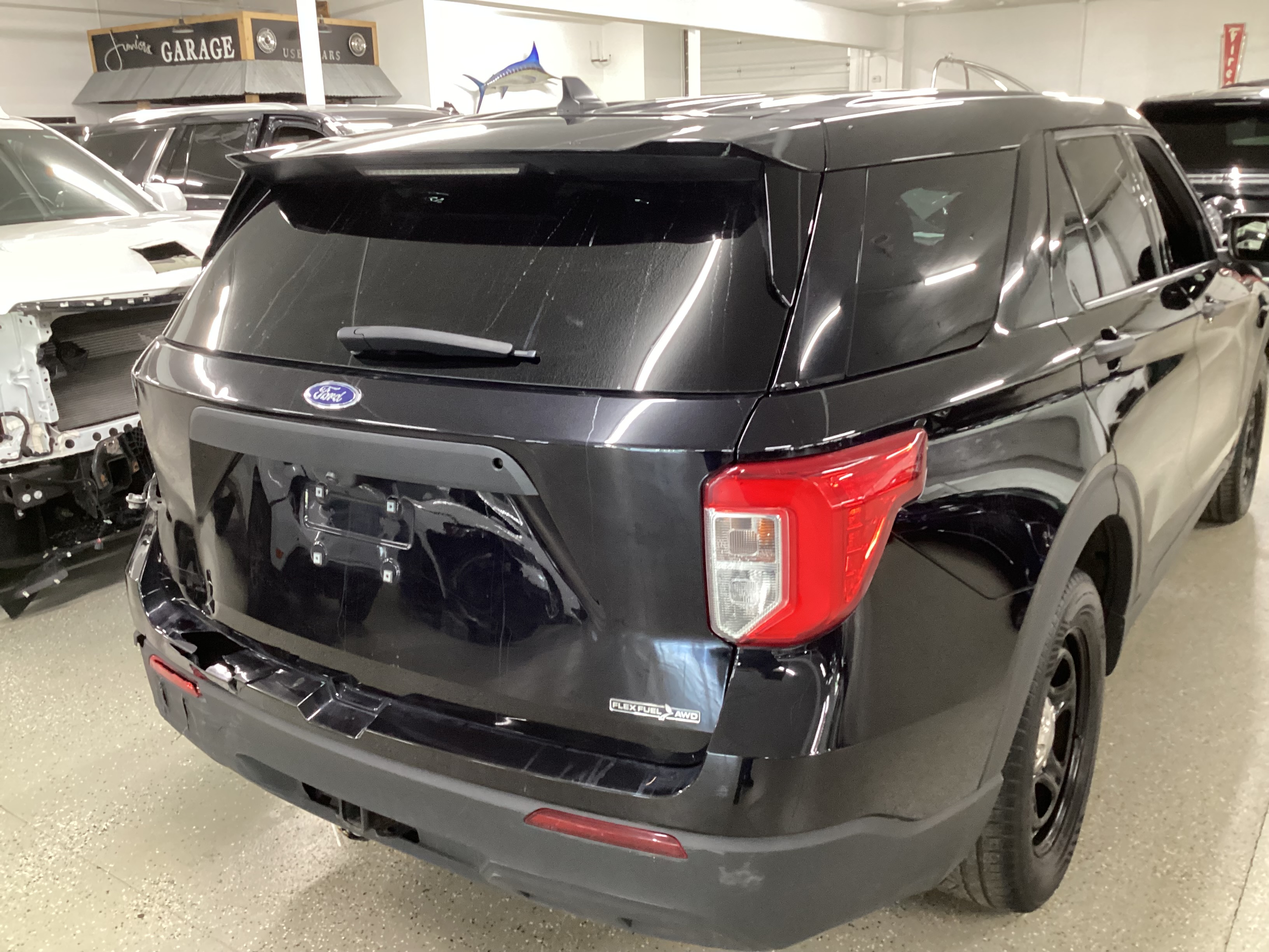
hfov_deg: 58.4
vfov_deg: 45.4
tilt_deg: -18.0
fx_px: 1136
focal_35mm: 31
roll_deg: +0.9
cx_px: 634
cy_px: 476
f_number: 2.4
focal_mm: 3.3
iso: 400
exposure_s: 1/25
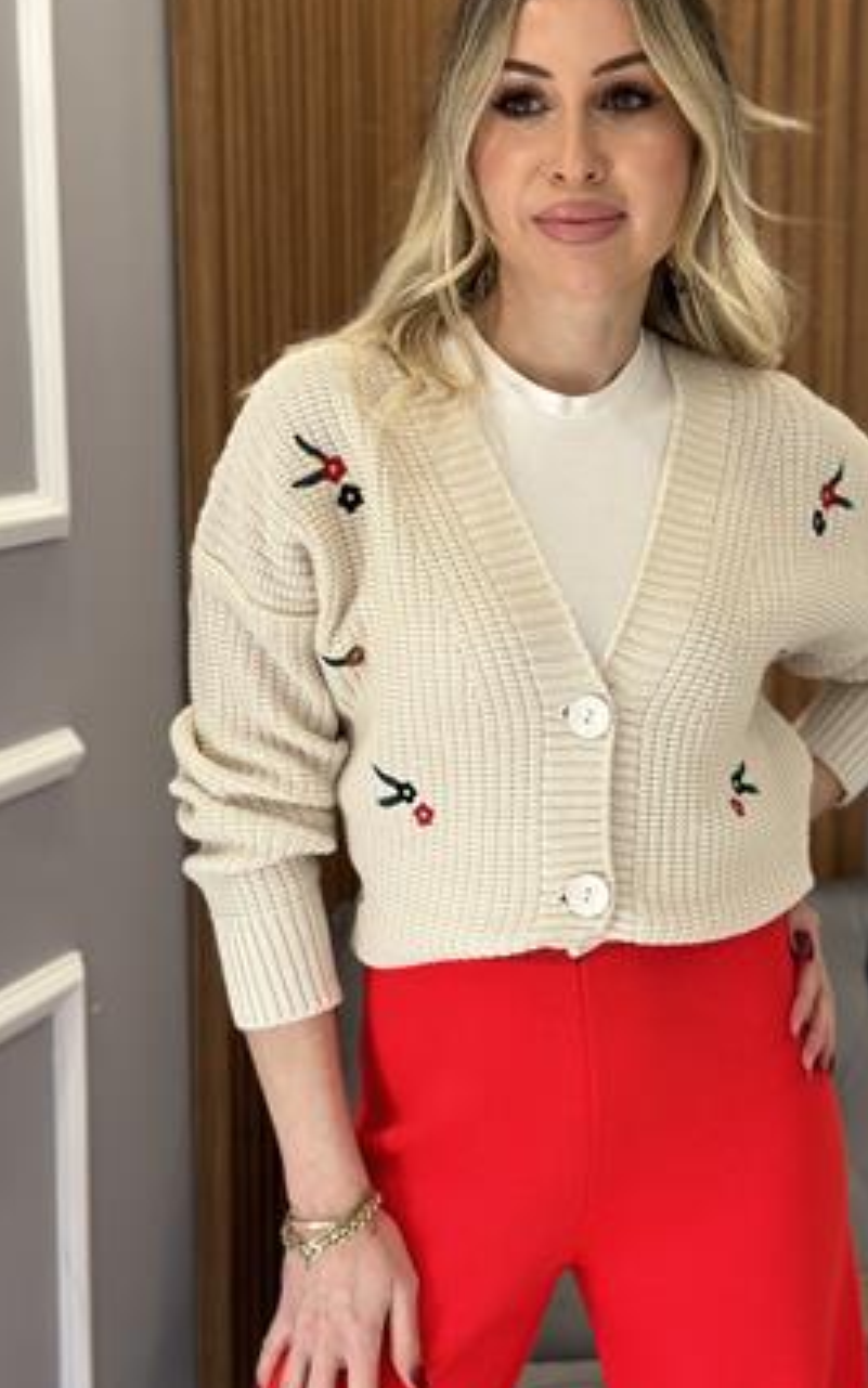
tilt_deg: -9.0
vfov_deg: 33.0
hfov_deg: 20.9
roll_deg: -0.7
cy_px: 666
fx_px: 2346
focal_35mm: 62
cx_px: 572
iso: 100
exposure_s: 1/141
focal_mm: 6.86
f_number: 1.78
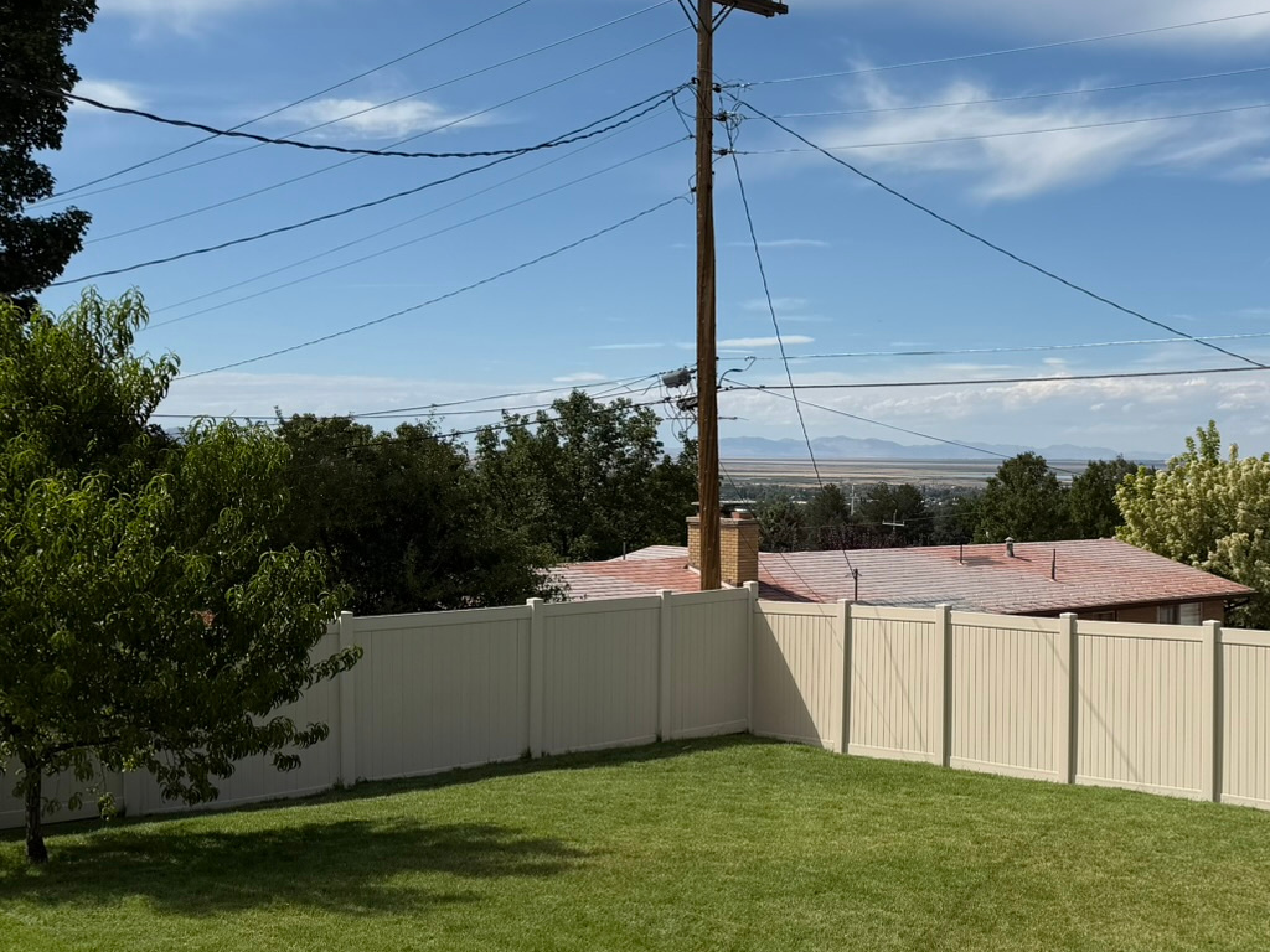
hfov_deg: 38.6
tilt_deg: -2.2
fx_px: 1761
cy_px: 485
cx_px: 952
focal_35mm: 48
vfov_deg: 30.3
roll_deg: -0.9
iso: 80
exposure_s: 1/9091
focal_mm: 6.76
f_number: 1.78
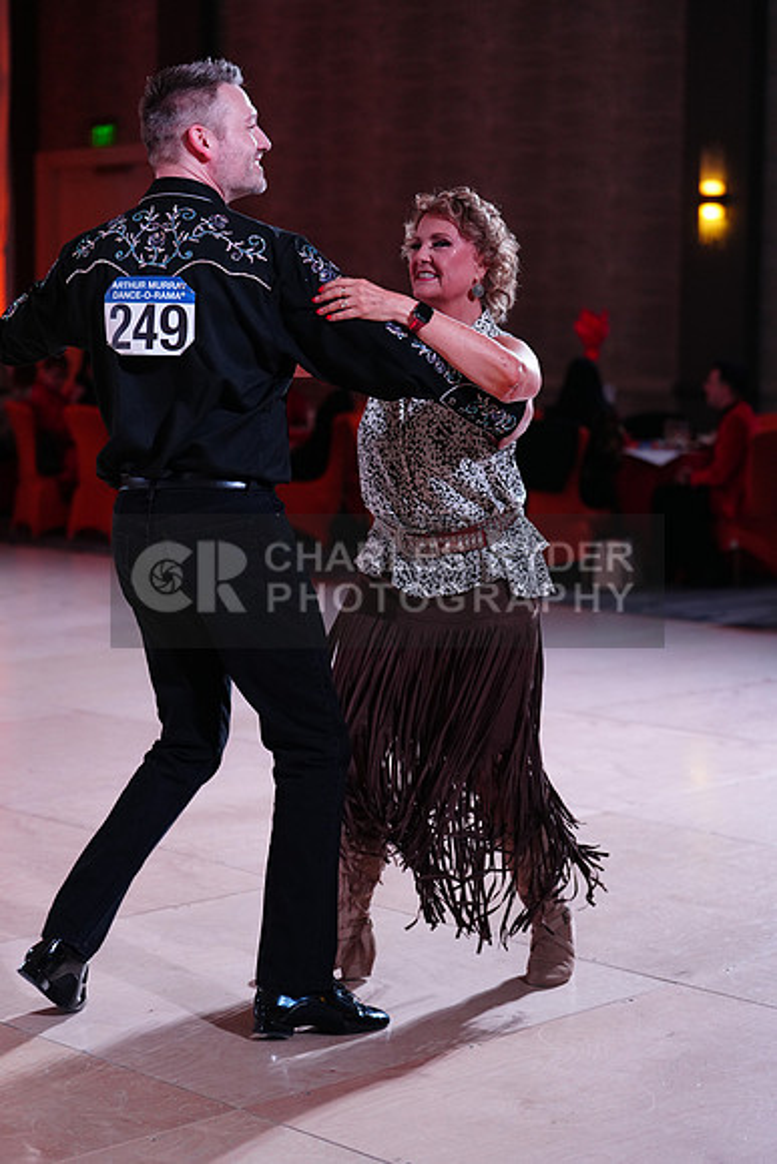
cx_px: 388
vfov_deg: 28.8
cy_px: 582
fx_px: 2265
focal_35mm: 70
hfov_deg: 19.5
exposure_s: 1/500
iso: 2000
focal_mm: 70
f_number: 2.8
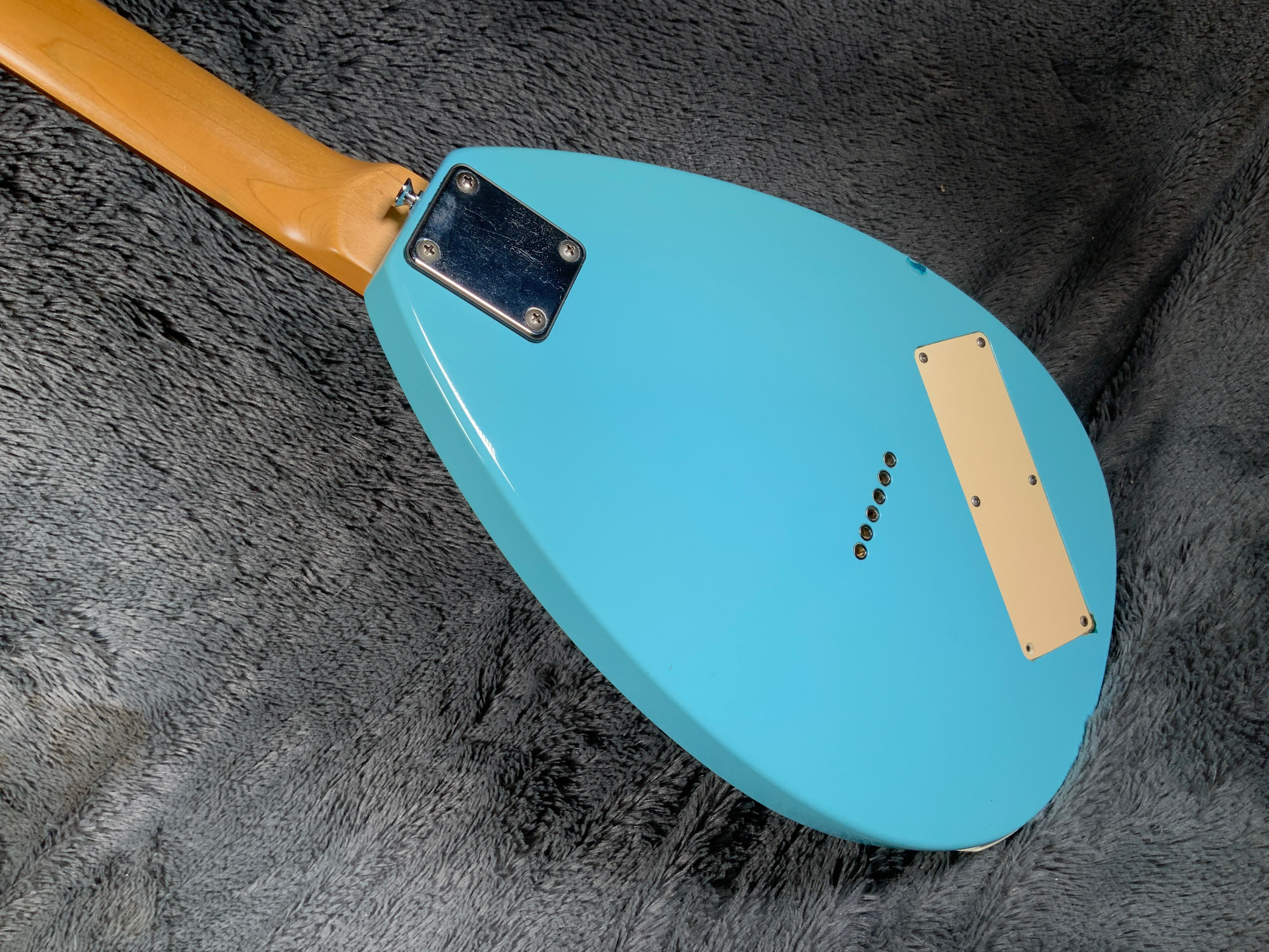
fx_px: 1063
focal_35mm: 29
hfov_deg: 61.7
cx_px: 634
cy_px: 476
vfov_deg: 48.2
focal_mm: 3
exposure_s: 1/156
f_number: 1.8
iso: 25
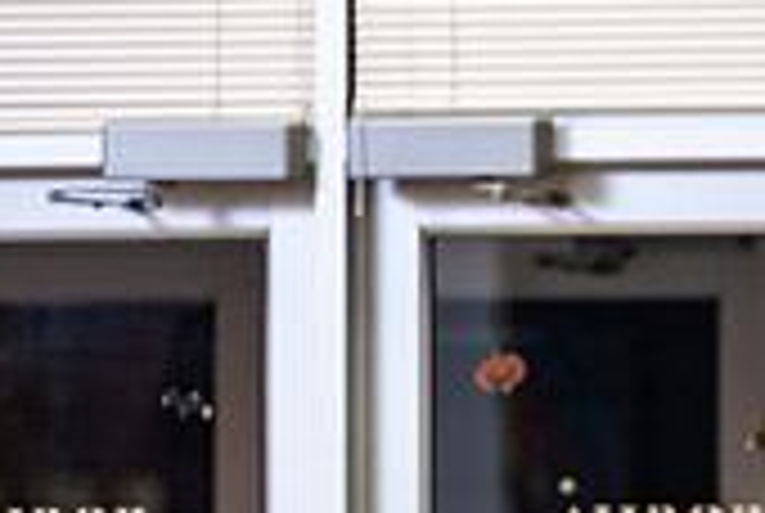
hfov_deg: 4.3
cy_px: 763
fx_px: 10154
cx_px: 1215
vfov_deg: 2.9
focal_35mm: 477
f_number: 3.2
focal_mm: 140
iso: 1250
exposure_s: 1/200
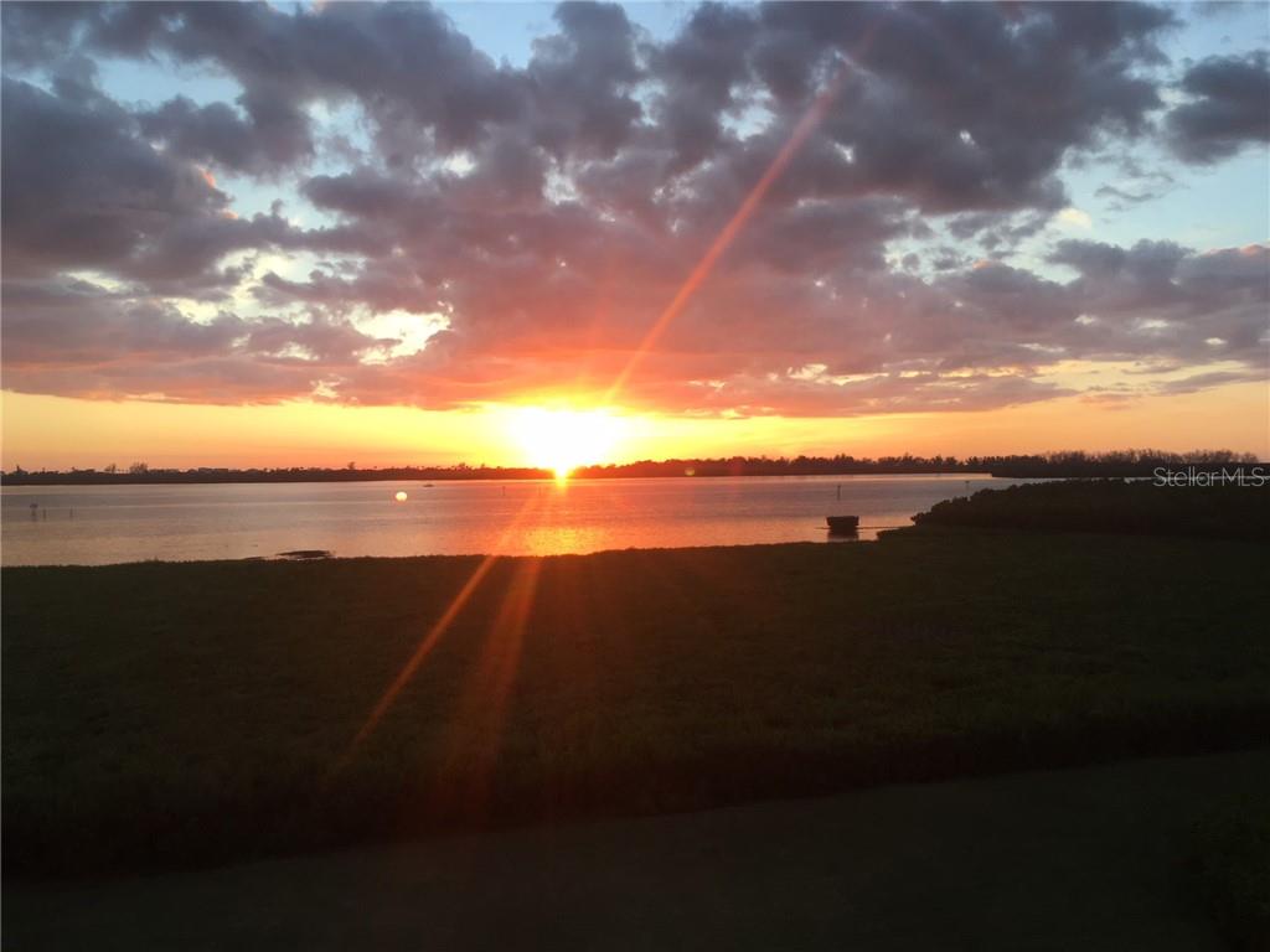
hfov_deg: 61.7
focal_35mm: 29
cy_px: 476
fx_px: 1064
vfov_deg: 48.2
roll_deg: +0.9
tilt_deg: +0.5
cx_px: 635
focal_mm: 4.15
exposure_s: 1/120
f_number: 2.2
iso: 32
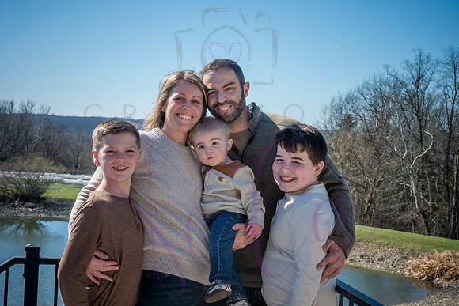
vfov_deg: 23.4
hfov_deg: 34.5
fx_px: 740
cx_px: 230
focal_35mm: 58
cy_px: 153
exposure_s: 1/320
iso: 400
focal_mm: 58
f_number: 16
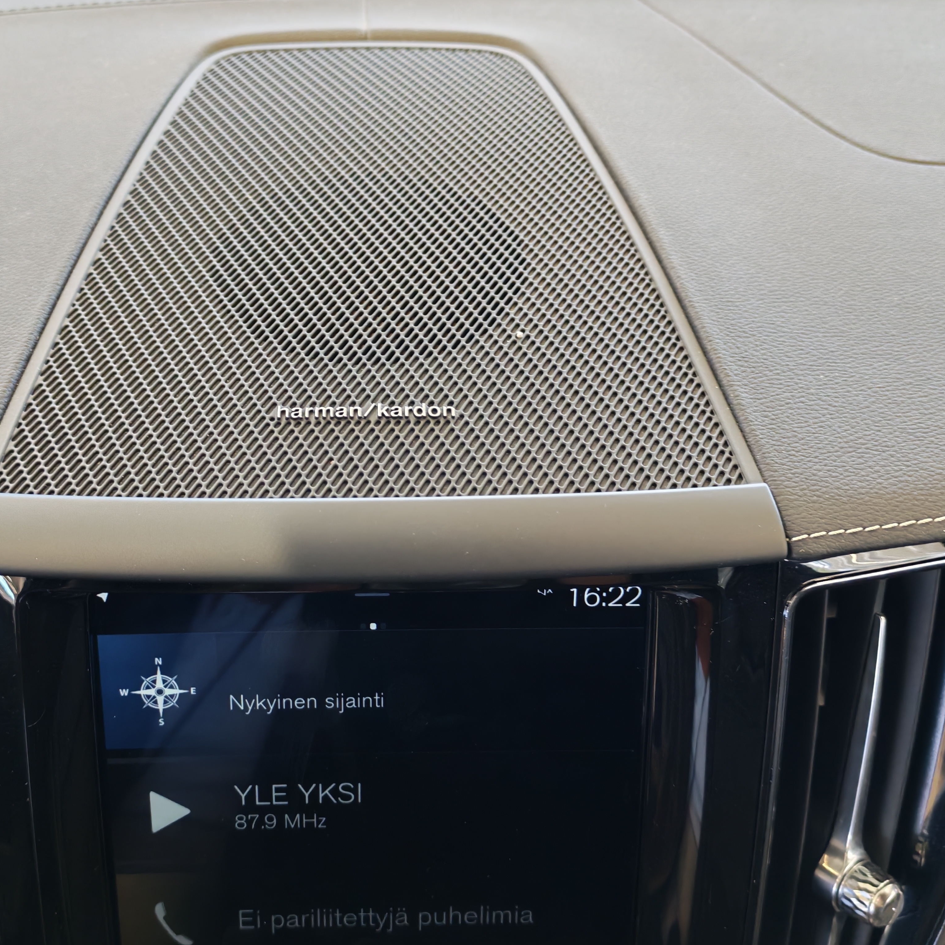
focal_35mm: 39
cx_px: 383
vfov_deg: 42.8
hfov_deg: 42.7
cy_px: 473
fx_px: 1205
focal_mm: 6.12
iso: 1440
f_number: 1.9
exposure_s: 1/50
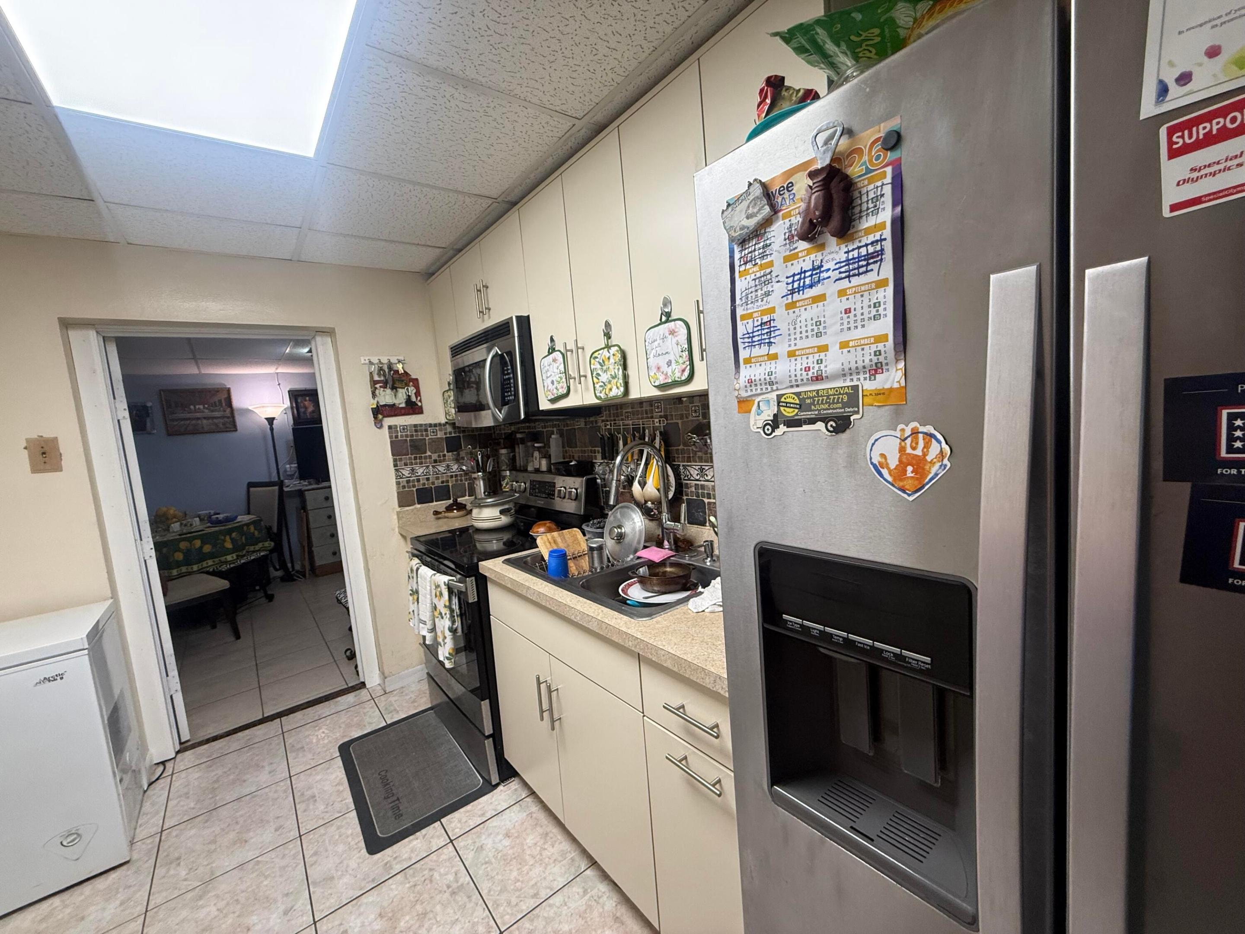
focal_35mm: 14
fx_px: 504
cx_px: 622
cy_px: 467
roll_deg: +4.9
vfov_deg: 85.7
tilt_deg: -6.6
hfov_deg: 102.1
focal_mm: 2.22
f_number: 2.2
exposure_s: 1/120
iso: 200
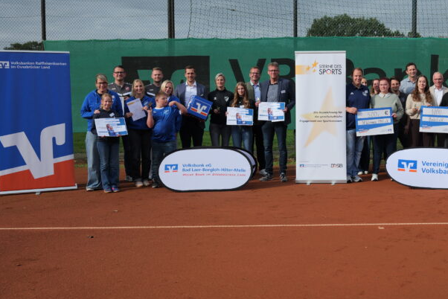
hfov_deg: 37.8
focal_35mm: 51
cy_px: 132
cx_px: 344
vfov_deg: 26.5
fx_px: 635
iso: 100
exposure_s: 1/800
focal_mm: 30
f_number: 3.5
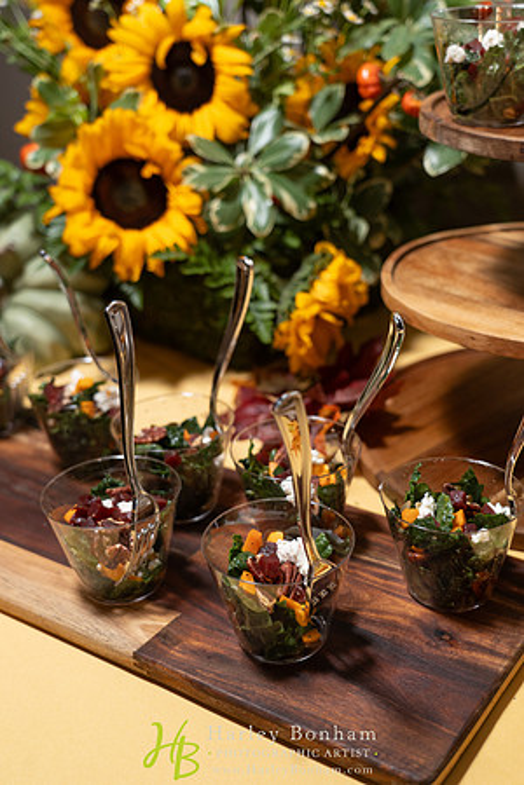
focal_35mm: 46
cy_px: 392
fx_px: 1004
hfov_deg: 29.2
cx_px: 262
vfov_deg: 42.7
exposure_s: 1/125
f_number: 4
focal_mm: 46
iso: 1250
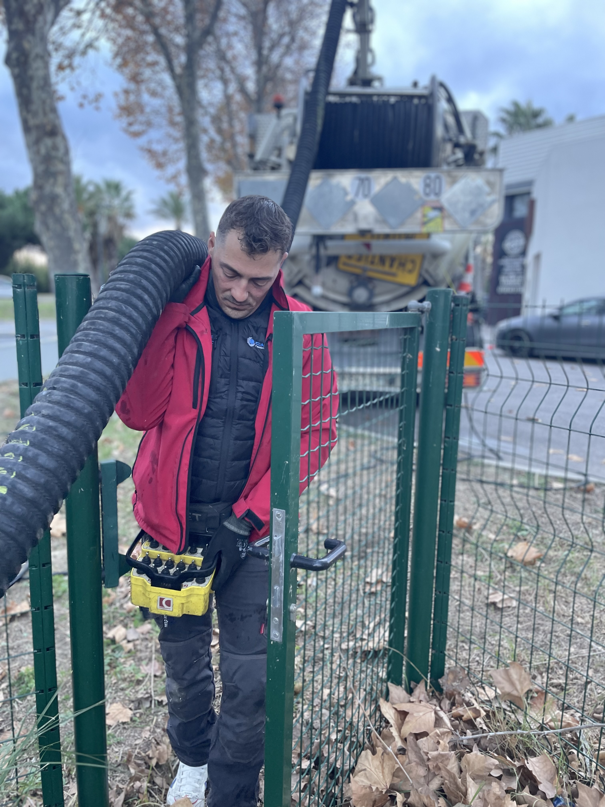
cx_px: 302
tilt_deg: -7.2
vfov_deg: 67.3
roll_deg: -1.7
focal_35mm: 26
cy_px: 404
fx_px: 606
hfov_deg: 53.1
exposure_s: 1/121
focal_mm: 4.2
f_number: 1.6
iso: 125
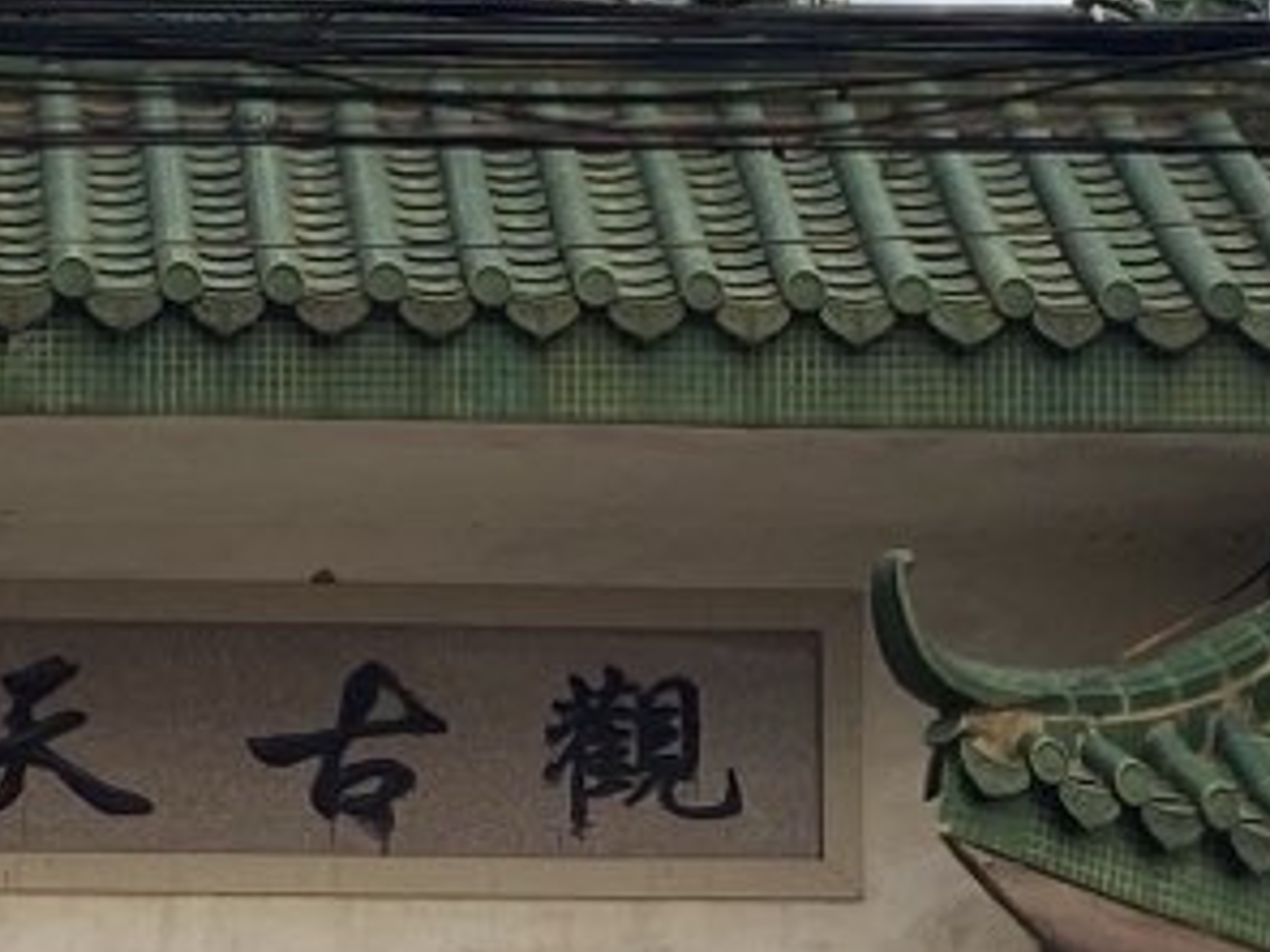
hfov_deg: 11.0
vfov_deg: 8.2
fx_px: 6604
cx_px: 781
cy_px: 802
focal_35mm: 180
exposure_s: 1/250
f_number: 1.8
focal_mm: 4.25
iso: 32
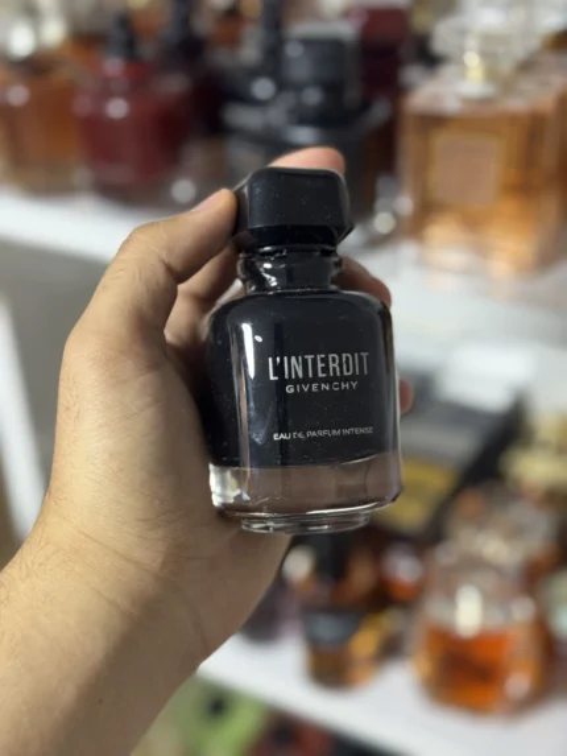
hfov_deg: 30.3
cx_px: 284
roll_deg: +1.7
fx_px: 1048
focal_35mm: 48
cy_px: 378
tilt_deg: -30.3
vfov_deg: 39.6
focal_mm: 6.76
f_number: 1.78
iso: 200
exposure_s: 1/33
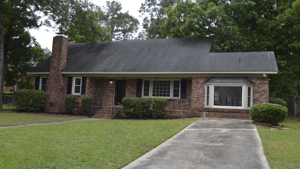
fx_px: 231
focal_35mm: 29
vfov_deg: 40.2
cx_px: 153
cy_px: 88
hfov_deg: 66.1
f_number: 5.6
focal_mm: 18
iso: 125
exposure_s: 1/125
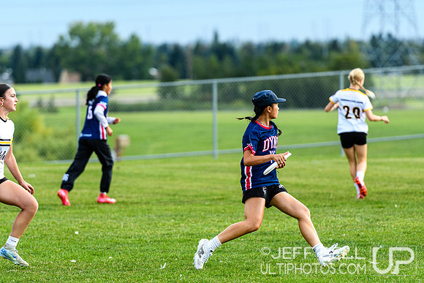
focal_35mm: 300
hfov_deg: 6.9
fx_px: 3534
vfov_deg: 4.6
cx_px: 212
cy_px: 142
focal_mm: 200
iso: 250
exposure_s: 1/1000
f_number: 3.2
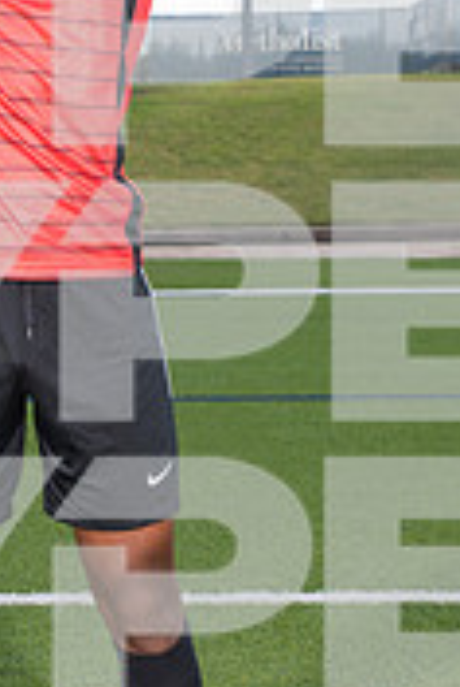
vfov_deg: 20.0
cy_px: 304
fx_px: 1947
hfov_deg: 13.3
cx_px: 16
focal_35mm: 102
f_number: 7.1
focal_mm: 40
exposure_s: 1/320
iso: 125
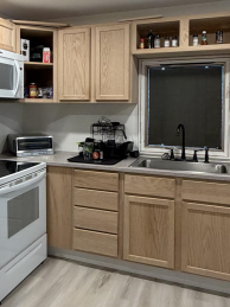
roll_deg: -0.4
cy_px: 116
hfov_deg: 39.1
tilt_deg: -1.4
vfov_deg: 50.9
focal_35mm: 36
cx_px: 74
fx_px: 319
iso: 250
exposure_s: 1/60
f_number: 2.2
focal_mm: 2.22
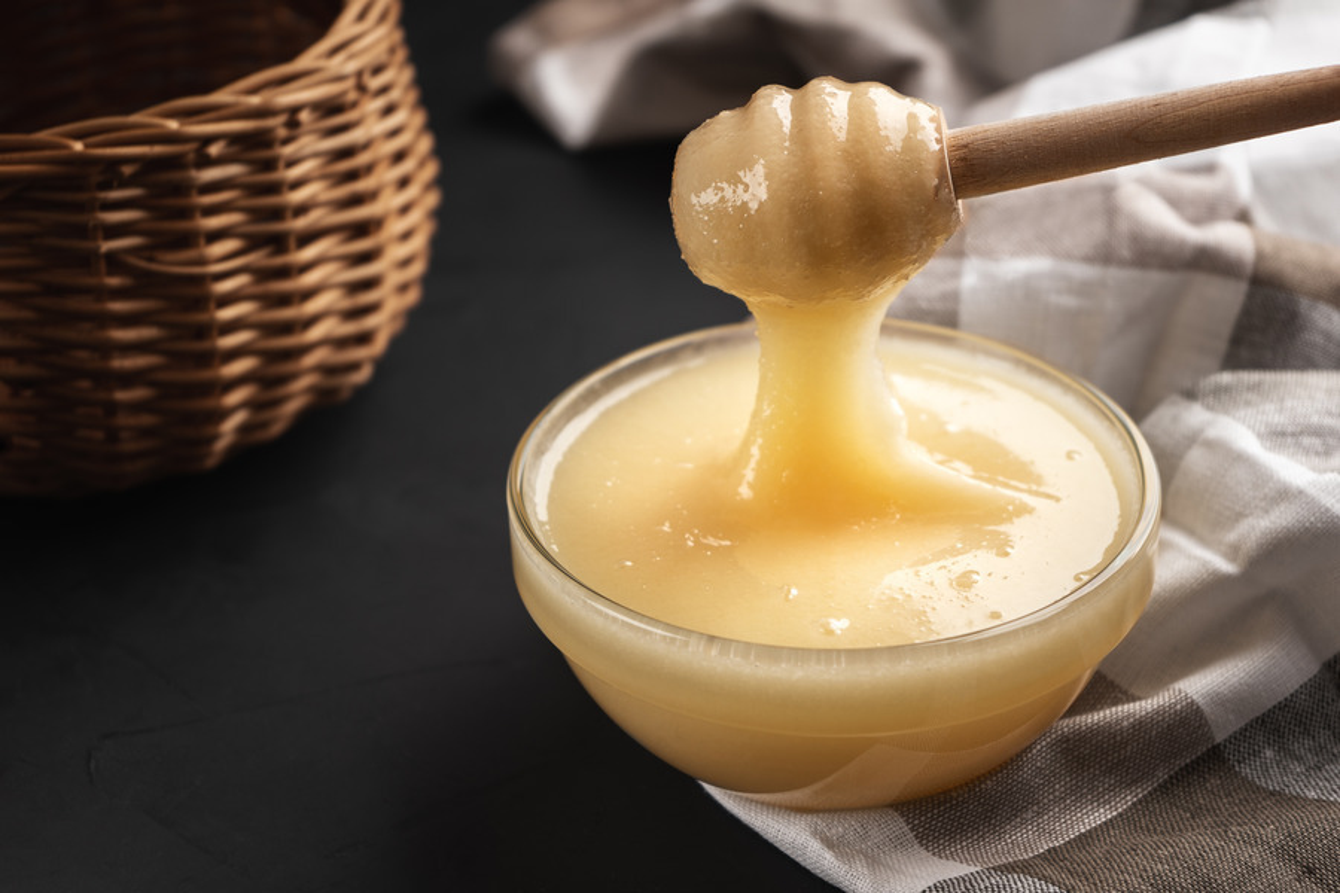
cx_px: 670
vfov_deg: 19.5
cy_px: 446
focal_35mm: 70
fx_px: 2605
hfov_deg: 28.8
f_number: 5.6
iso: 80
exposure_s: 1/160
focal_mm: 70
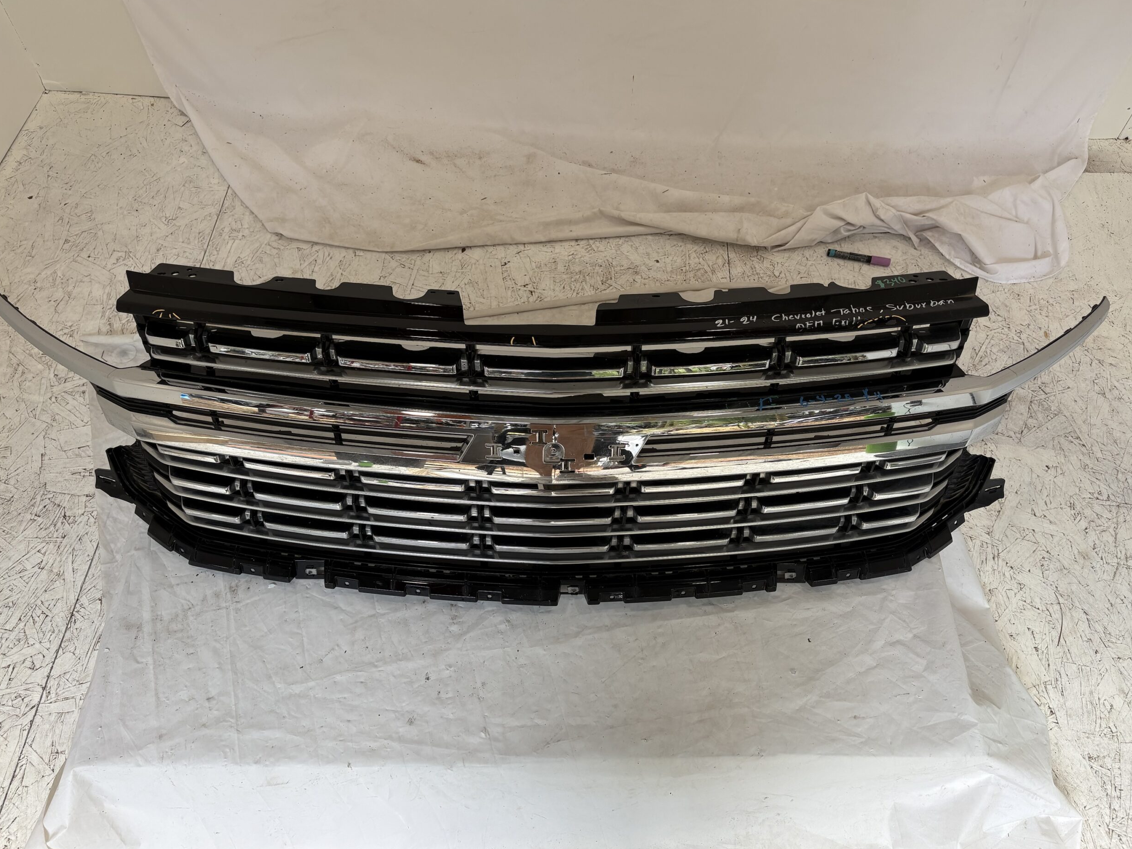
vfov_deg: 51.4
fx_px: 883
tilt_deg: -55.4
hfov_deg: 65.3
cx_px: 553
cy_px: 427
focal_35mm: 27
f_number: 1.6
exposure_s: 1/122
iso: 32
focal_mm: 5.96
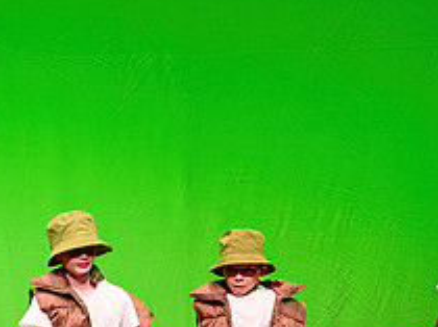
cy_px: 323
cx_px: -50
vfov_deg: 3.8
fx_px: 4929
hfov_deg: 5.1
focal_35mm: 390
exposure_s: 1/320
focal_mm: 125
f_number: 2.8
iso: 1250
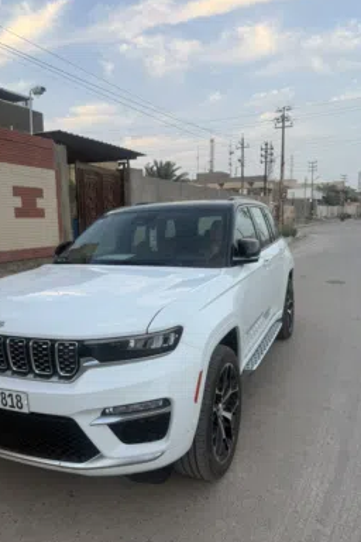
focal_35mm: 26
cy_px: 275
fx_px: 391
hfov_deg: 49.5
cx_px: 162
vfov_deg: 69.4
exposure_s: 1/226
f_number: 1.78
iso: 64
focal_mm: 6.76
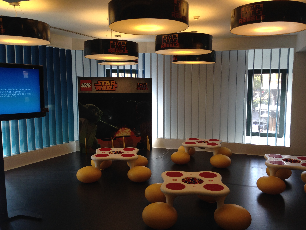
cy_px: 115
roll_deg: -0.4
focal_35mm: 33
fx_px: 292
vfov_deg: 42.9
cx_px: 153
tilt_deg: -5.7
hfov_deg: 55.4
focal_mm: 4.12
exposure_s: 1/120
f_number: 2.4
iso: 80
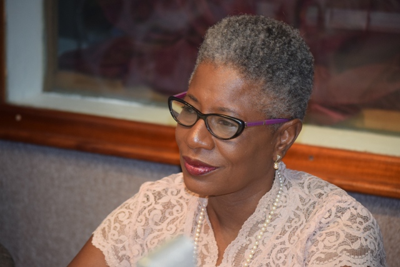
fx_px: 1334
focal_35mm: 120
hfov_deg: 17.1
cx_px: 200
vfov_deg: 11.4
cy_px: 134
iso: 800
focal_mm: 80
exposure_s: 1/60
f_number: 4.2
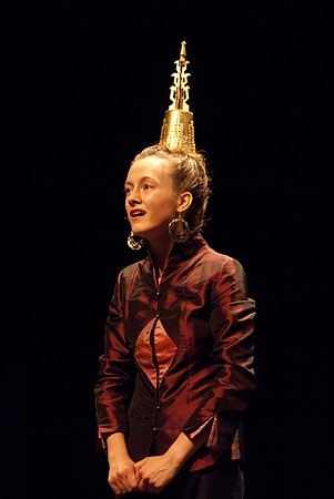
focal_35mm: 202
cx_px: 167
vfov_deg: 10.1
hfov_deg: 6.8
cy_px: 250
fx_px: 2811
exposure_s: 1/200
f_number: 2.8
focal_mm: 135
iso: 1600
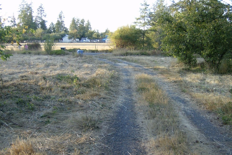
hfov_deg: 45.4
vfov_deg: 31.2
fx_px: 277
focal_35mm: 43
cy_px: 86
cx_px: 111
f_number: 2.8
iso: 100
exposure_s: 1/84.4
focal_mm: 6
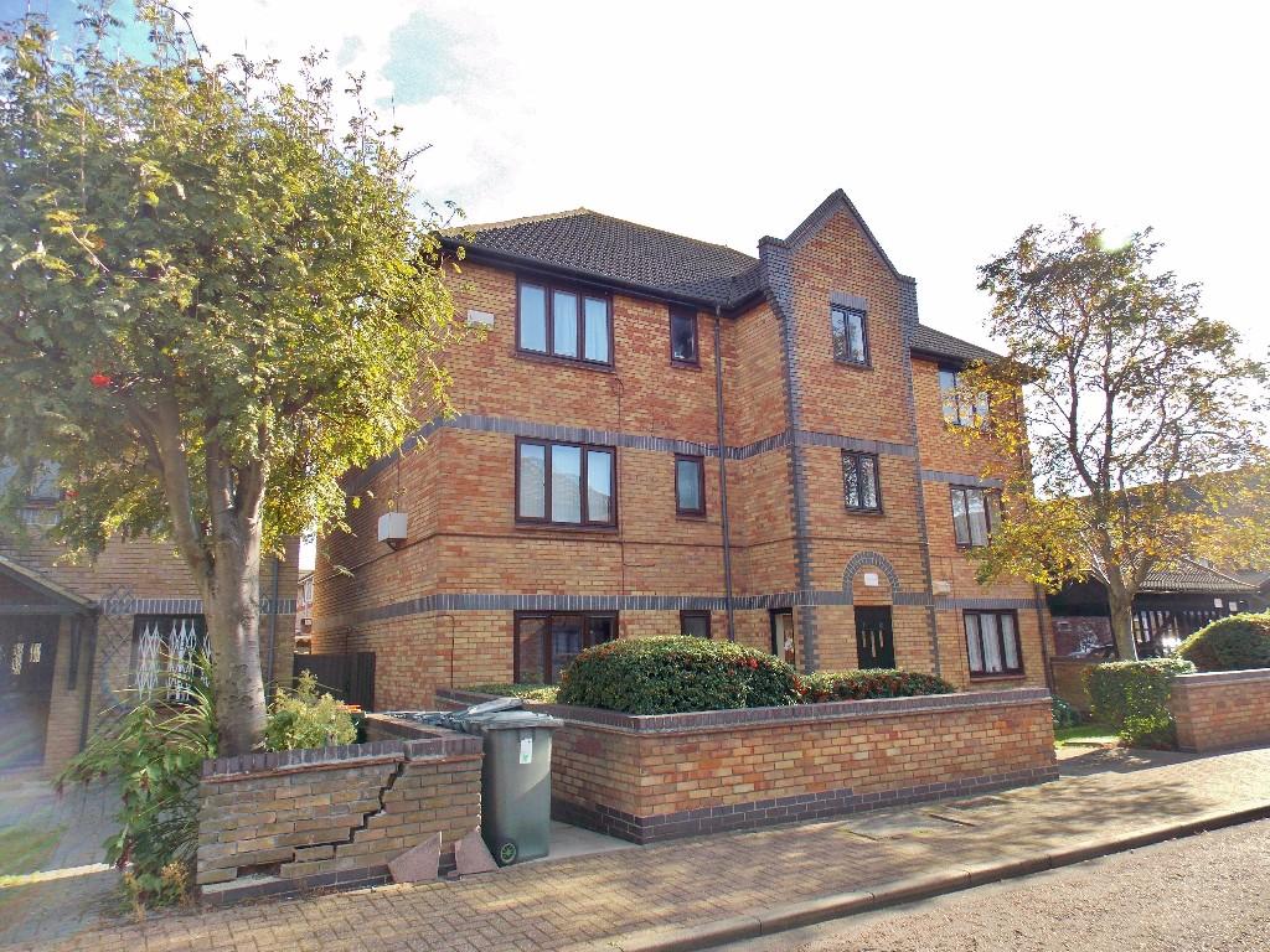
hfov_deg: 73.9
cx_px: 635
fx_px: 844
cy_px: 476
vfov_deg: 58.9
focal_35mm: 23
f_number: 3.1
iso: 80
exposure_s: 1/250
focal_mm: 4
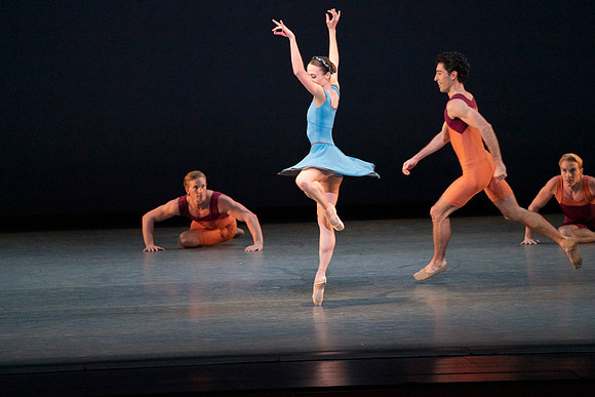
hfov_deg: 6.5
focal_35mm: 318
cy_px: 198
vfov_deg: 4.3
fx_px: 5257
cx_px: 298
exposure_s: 1/400
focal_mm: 318
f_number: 5.6
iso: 6400
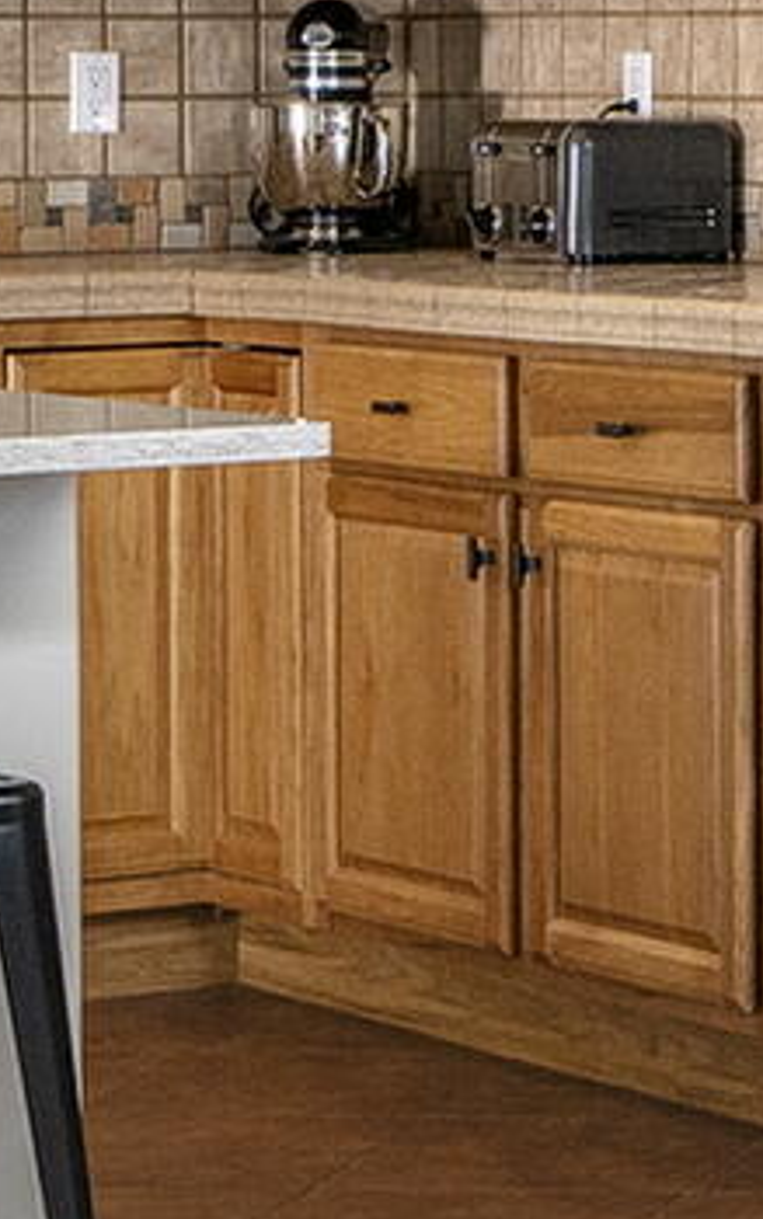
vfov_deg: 12.7
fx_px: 5419
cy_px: 77
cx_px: 1700
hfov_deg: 7.6
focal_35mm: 163
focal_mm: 20
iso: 200
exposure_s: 1/100
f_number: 7.1
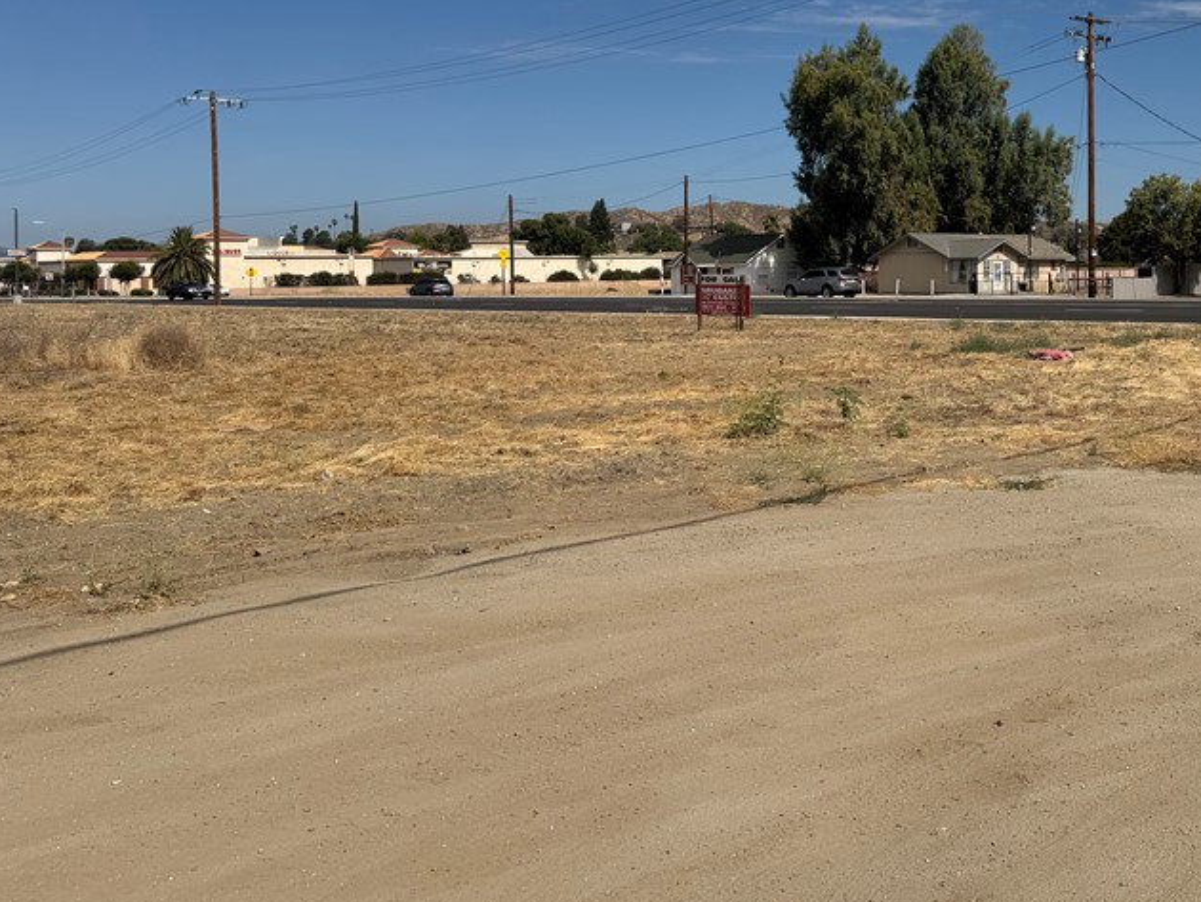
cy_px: 257
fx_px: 1354
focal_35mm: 39
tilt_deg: -0.4
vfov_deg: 36.2
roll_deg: +0.6
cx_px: 925
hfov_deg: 45.9
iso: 80
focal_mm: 6.76
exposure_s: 1/10309
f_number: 1.78
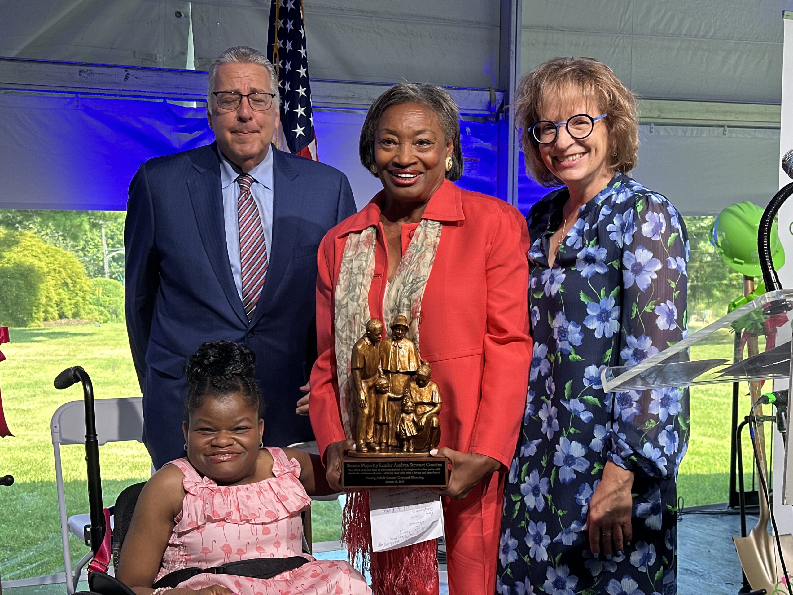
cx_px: 396
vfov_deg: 30.3
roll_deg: -0.2
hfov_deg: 39.7
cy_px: 298
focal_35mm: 48
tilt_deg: -2.2
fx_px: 1100
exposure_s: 1/171
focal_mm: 6.86
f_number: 1.78
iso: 64
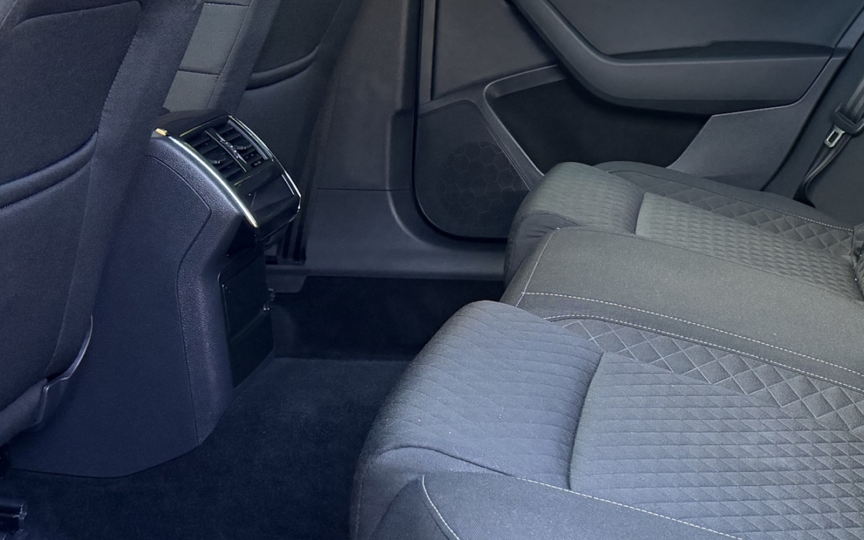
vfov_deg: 21.7
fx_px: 1389
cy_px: 113
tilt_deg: -8.7
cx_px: 665
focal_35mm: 59
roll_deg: +0.0
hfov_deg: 33.7
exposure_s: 1/97
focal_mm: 6.76
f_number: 1.78
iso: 200
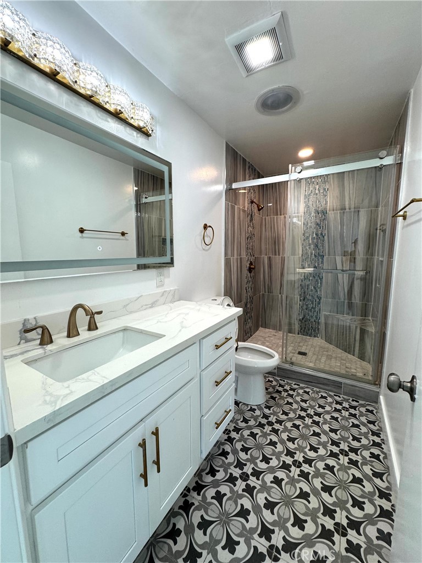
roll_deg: +0.0
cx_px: 211
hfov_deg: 85.7
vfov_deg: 102.1
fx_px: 228
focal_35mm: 14
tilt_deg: -8.1
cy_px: 282
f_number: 2.2
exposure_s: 1/120
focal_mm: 2.22
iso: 160
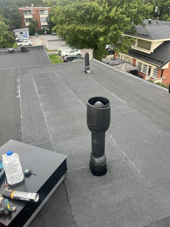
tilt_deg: -30.9
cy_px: 113
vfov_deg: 63.5
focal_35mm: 28
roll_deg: +2.4
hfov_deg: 49.7
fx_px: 183
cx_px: 85
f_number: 1.6
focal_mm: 5.1
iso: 40
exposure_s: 1/262
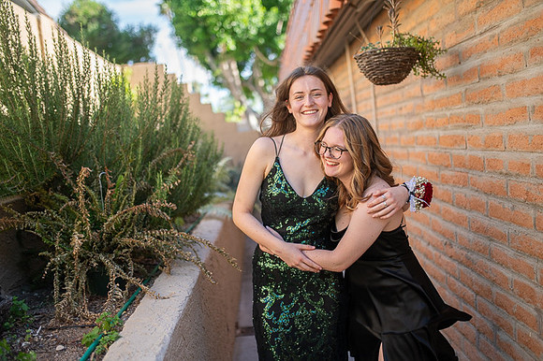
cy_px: 180
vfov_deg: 37.8
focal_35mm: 35
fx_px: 528
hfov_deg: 54.5
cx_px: 272
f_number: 1.4
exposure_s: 1/5000
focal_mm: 35
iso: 400
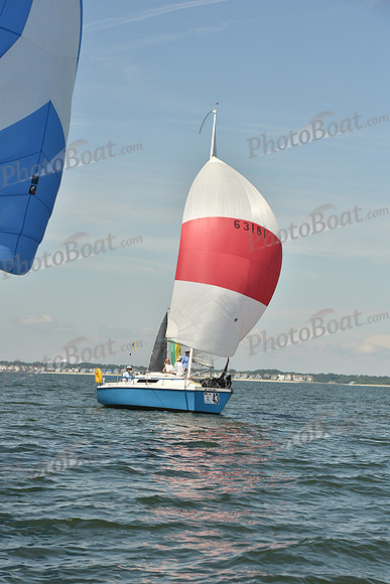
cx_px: 195
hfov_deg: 13.7
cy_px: 292
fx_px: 1624
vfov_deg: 20.4
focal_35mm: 100
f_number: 10
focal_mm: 100
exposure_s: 1/1250
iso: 320
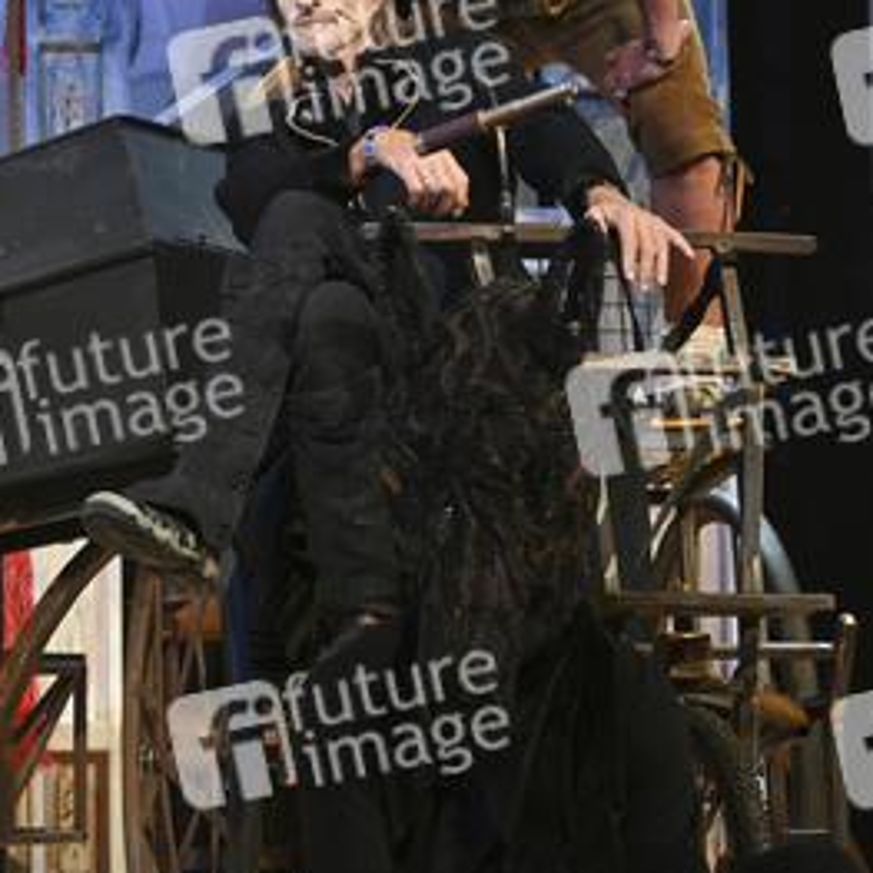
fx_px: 3281
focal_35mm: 115
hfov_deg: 15.2
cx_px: 435
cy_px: 232
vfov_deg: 15.1
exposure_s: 1/200
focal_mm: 89
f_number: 6.3
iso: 3200
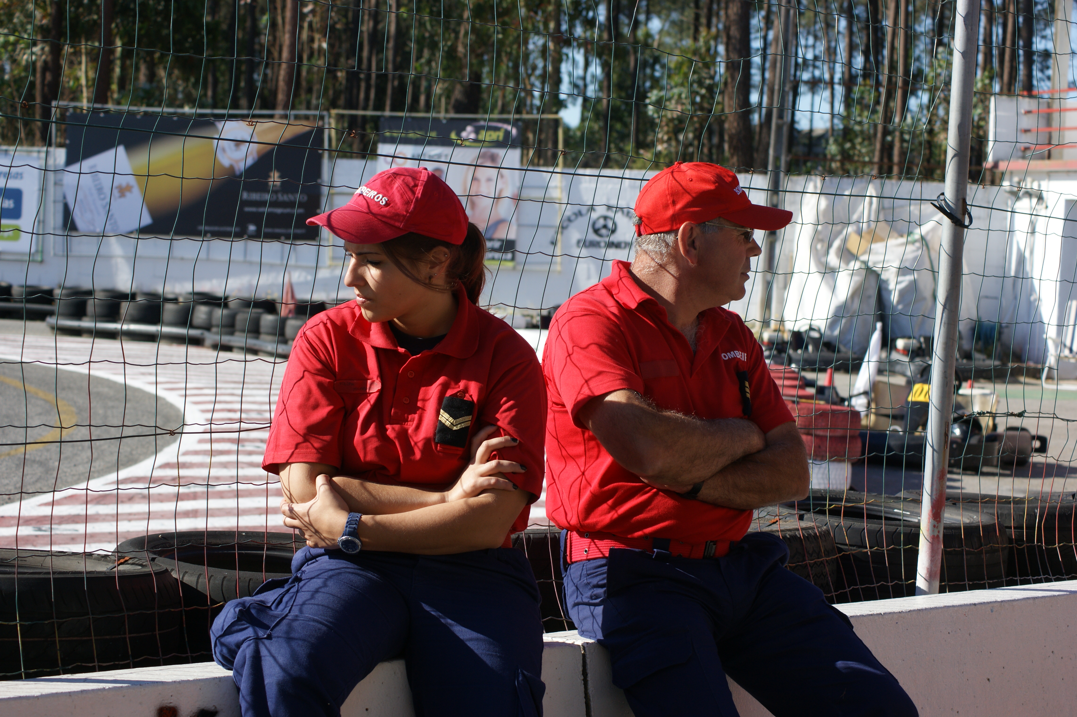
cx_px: 538
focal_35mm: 82
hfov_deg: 24.6
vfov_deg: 16.5
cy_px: 358
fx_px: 2467
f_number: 6.3
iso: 100
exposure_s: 1/250
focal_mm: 55
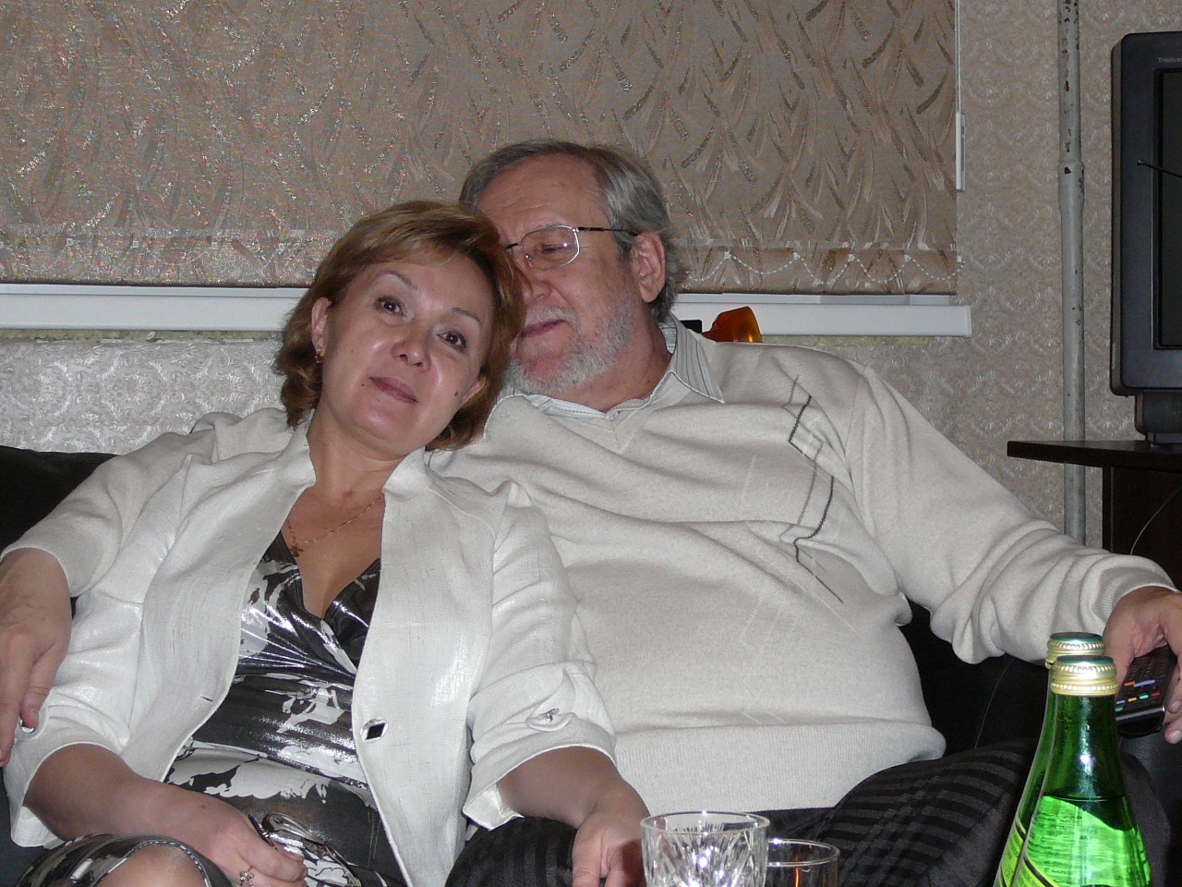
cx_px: 591
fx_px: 2219
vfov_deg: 22.6
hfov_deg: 29.8
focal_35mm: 65
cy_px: 444
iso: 160
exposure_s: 1/30
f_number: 3.4
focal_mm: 7.8
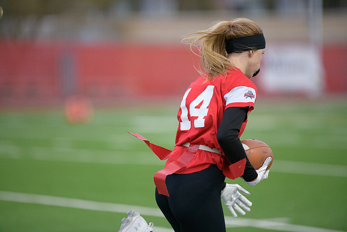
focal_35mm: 300
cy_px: 116
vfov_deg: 4.6
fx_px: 2892
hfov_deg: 6.9
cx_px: 174
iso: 4000
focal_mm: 300
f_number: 2.8
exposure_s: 1/3200
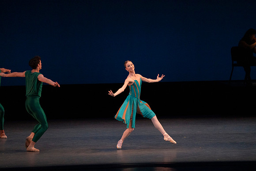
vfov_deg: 4.8
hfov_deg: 7.2
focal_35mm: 288
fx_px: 2048
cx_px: 128
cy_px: 86
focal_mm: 288
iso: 8000
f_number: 7.1
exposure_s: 1/400
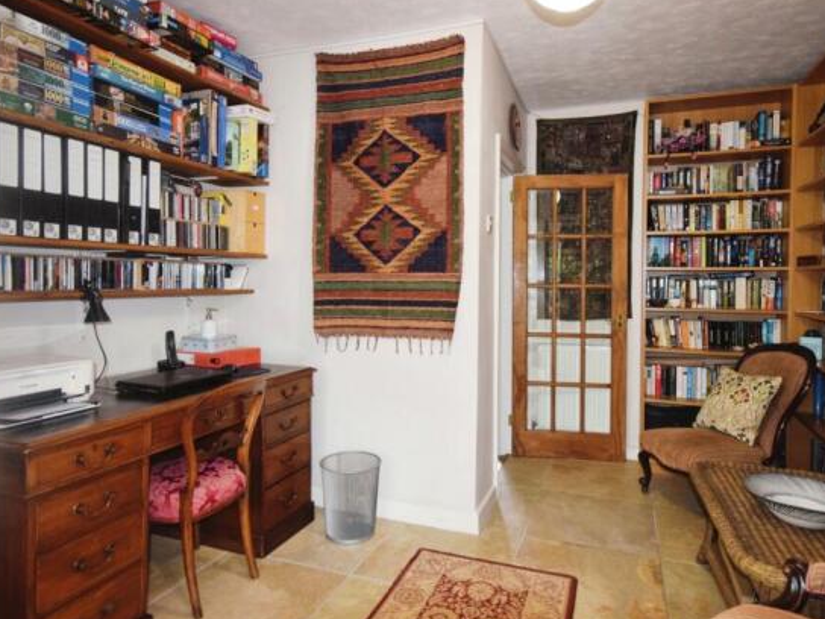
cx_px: 430
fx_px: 538
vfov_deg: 59.8
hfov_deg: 74.9
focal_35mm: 23
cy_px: 313
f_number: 4.5
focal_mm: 13
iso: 1600
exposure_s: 1/60
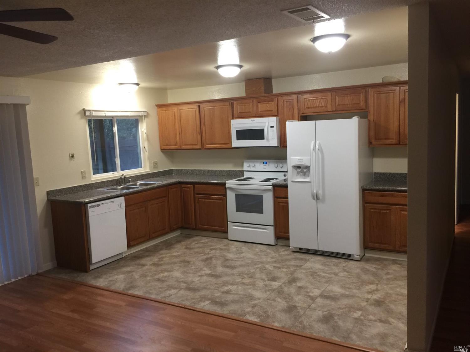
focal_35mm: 29
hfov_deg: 61.7
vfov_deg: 48.2
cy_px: 176
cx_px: 235
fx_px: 394
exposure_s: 1/15
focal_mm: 4.15
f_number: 2.2
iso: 40
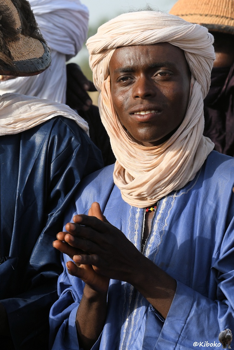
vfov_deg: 12.5
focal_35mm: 165
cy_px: 175
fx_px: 1608
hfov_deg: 8.3
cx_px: 117
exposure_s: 1/1000
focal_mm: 110
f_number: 6.3
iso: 400
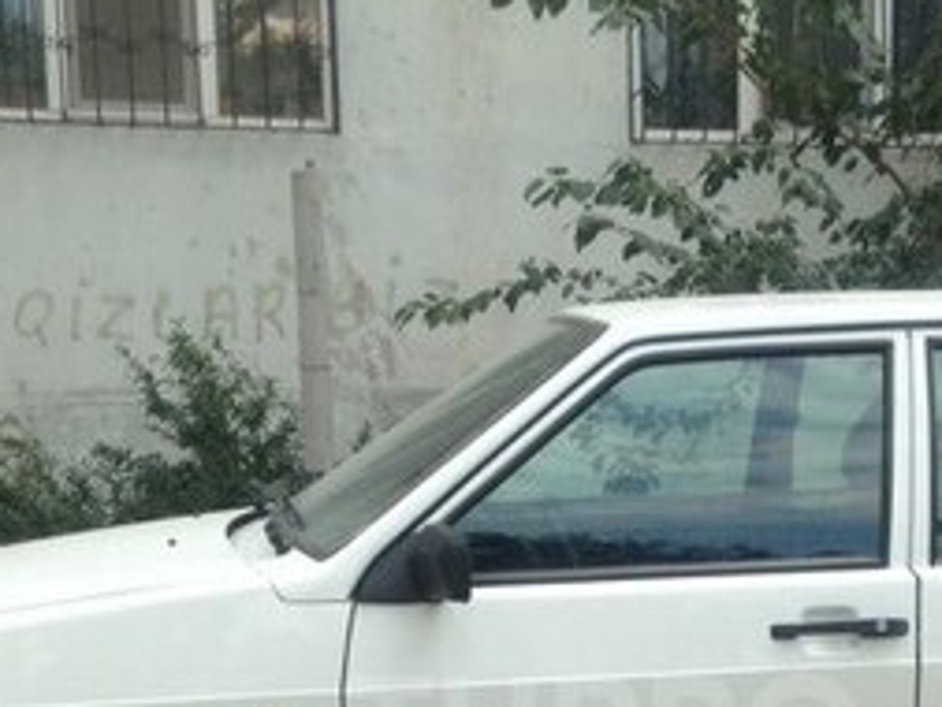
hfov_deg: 22.5
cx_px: 730
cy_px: 731
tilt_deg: -9.6
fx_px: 2341
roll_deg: -0.7
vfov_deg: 16.8
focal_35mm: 86
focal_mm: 4.12
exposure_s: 1/623
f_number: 2.4
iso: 50
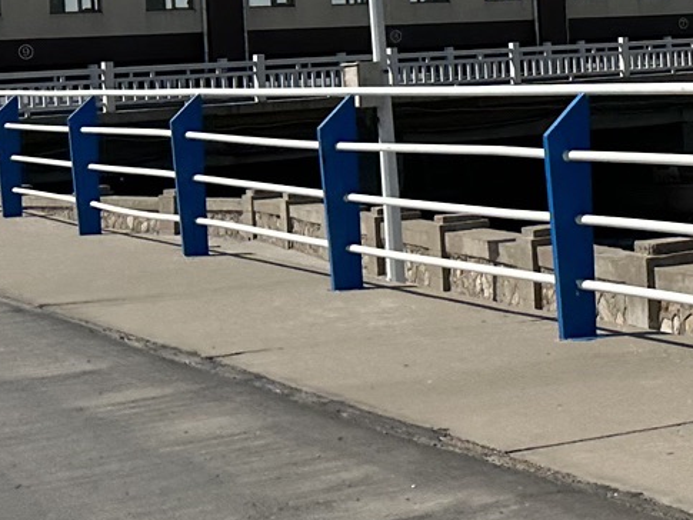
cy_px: 1
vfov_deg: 14.7
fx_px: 1982
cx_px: 1065
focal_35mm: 99
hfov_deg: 17.6
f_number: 1.78
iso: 80
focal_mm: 6.86
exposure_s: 1/7576
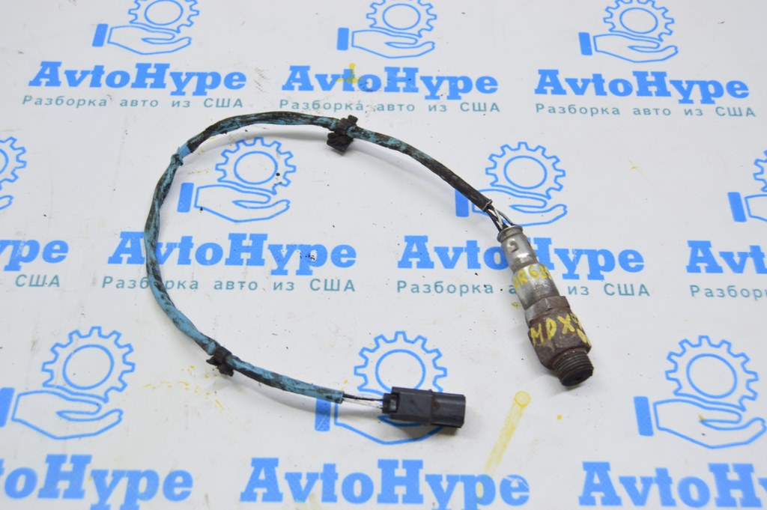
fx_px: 894
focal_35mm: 42
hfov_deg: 46.4
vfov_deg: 31.8
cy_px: 255
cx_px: 384
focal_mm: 28
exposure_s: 1/20
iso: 400
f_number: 5.6
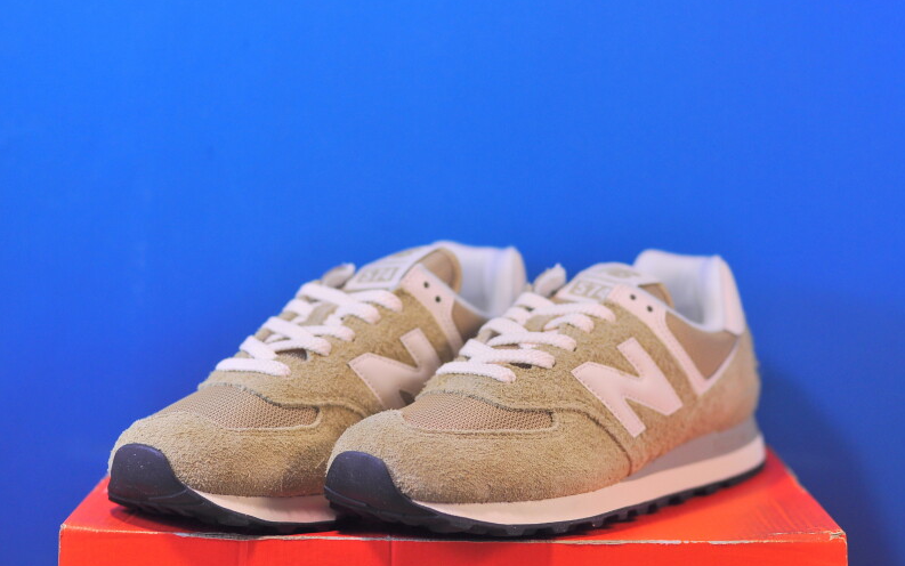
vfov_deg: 16.9
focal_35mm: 77
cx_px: 455
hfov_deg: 26.8
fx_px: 1900
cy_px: 289
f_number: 2.5
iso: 250
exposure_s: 1/320
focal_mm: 50
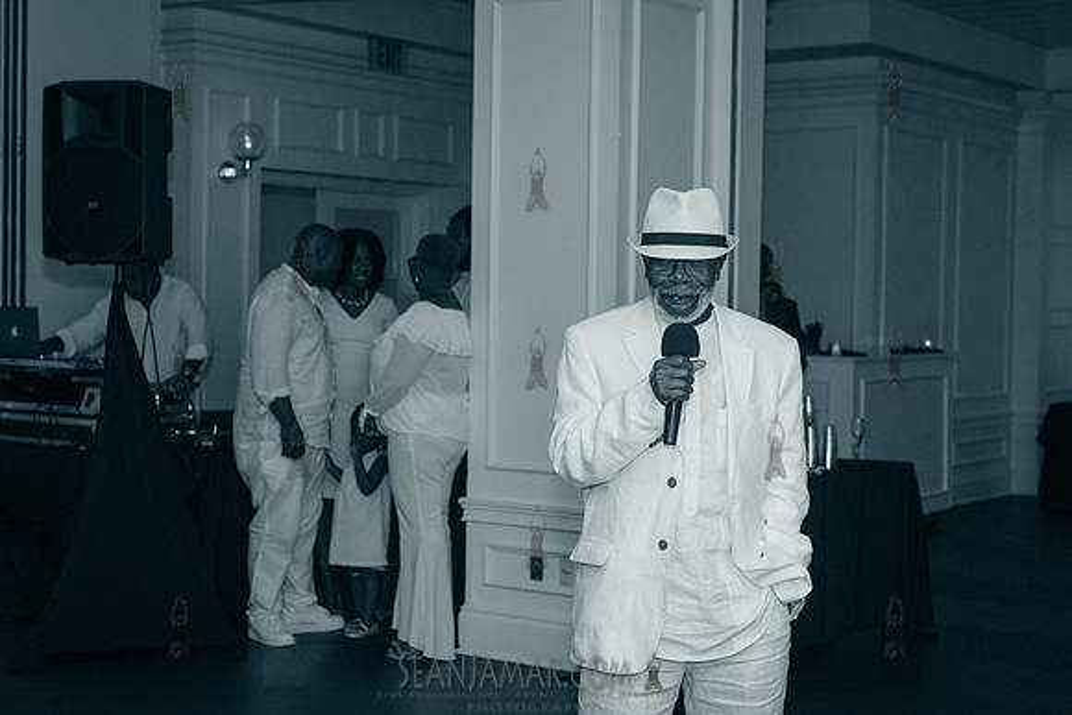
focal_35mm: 62
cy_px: 358
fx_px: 1847
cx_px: 536
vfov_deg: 21.9
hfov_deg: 32.4
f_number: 4.5
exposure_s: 1/640
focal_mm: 62
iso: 2500
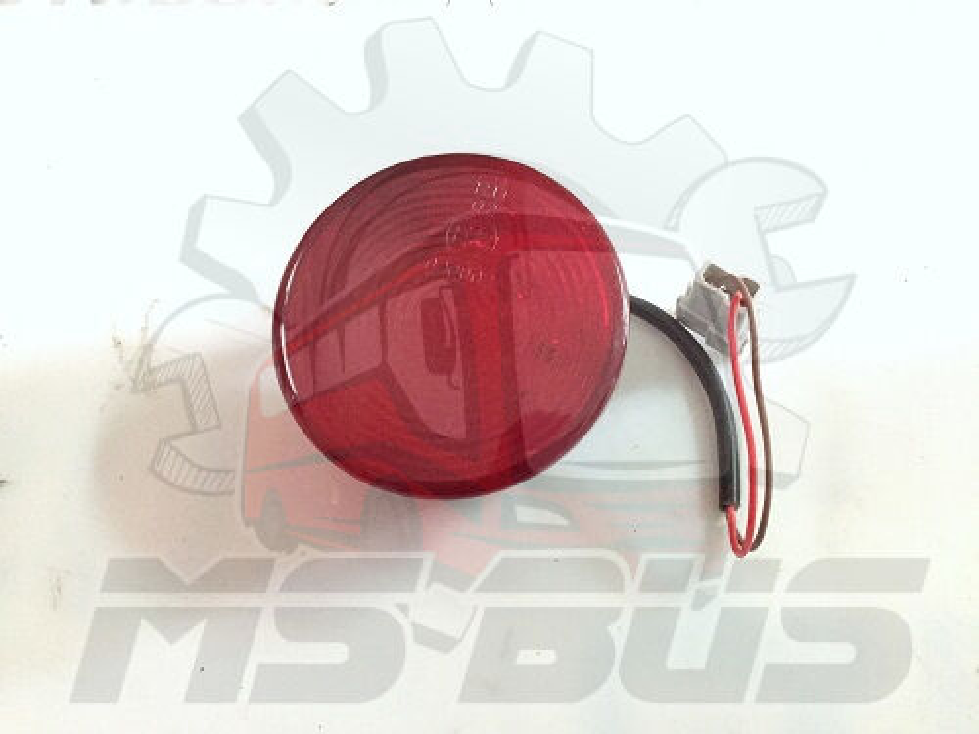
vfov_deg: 48.2
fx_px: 820
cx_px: 490
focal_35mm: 29
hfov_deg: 61.7
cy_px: 367
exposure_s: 1/17
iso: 400
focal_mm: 4.15
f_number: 2.2
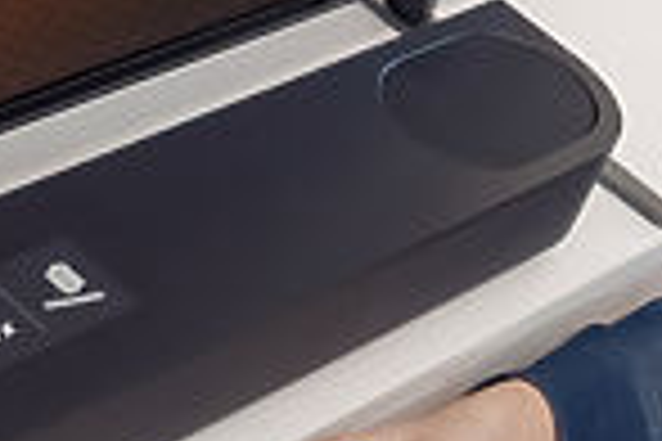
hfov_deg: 14.2
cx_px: 81
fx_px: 2629
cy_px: 484
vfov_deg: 9.5
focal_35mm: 143
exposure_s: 1/60
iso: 1000
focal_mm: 24
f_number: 5.6
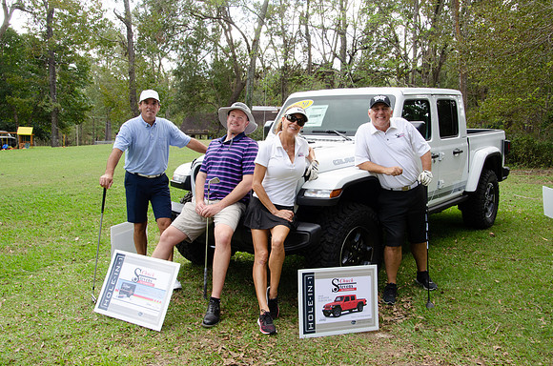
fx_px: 506
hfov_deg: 57.3
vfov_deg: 39.8
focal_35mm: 33
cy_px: 183
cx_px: 276
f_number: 11
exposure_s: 1/80
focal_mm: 22
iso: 400
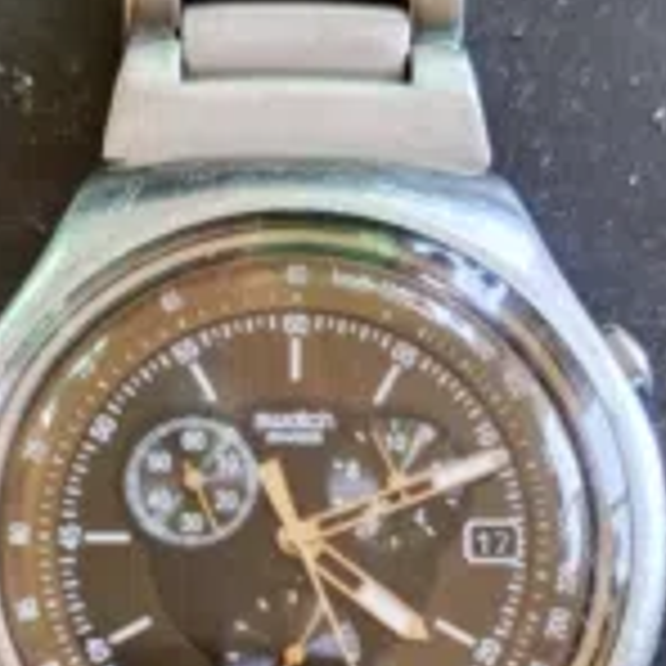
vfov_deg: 29.8
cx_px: 297
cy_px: 594
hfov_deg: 31.1
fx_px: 1197
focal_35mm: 55
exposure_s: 1/33.3
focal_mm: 4.19
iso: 1068
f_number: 1.6
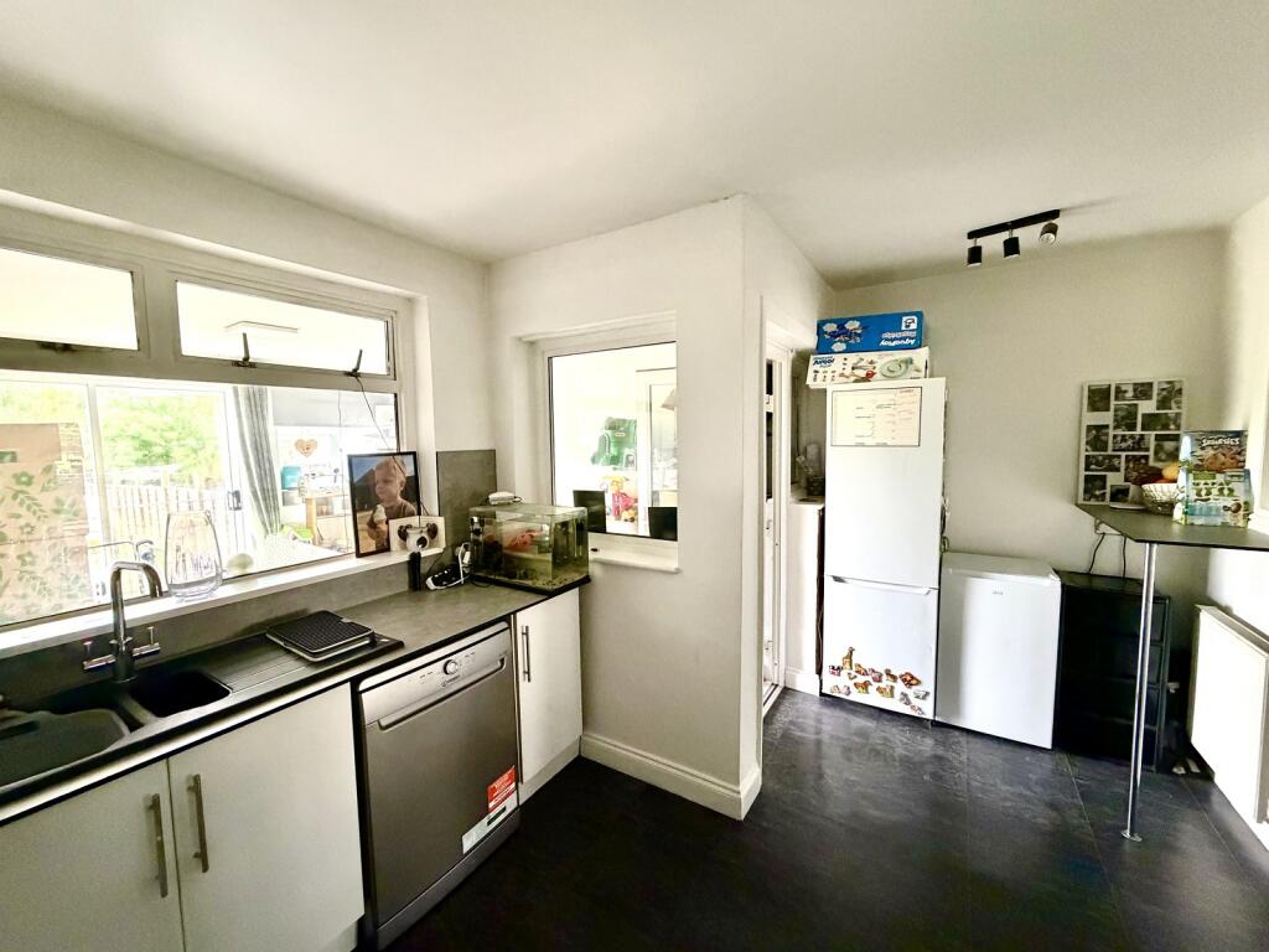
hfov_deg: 102.1
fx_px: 513
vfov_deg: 85.7
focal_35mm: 14
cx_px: 634
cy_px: 476
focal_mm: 2.22
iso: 800
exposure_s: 1/60
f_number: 2.2
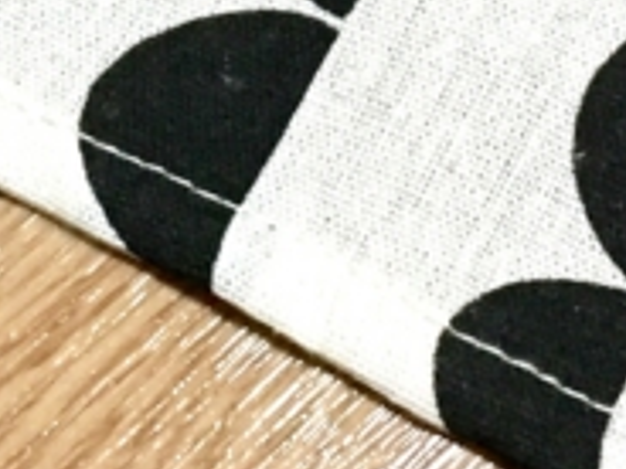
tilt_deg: -58.7
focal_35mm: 161
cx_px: 153
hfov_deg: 12.2
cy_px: -347
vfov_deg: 8.9
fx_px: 2912
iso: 200
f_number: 2.2
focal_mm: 4.15
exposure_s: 1/30
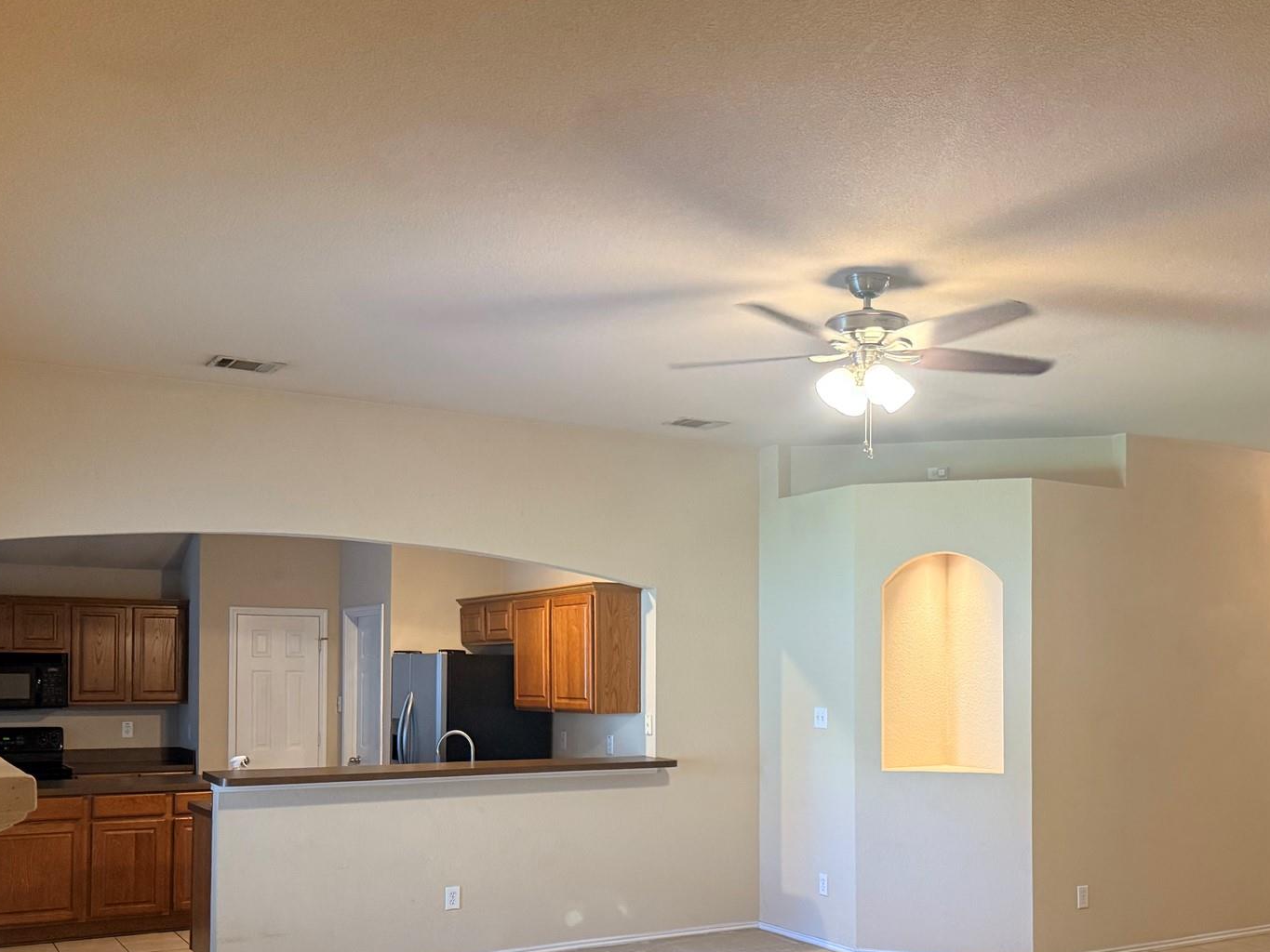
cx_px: 746
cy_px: 662
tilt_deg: +1.6
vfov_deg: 39.0
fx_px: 1321
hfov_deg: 51.1
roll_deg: -0.5
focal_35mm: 36
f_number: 1.78
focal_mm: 6.76
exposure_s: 1/60
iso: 320
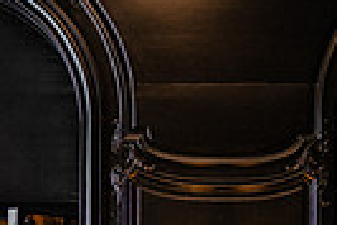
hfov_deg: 9.4
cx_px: 208
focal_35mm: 218
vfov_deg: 6.2
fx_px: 2043
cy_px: 373
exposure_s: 1/200
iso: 640
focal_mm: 50
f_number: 2
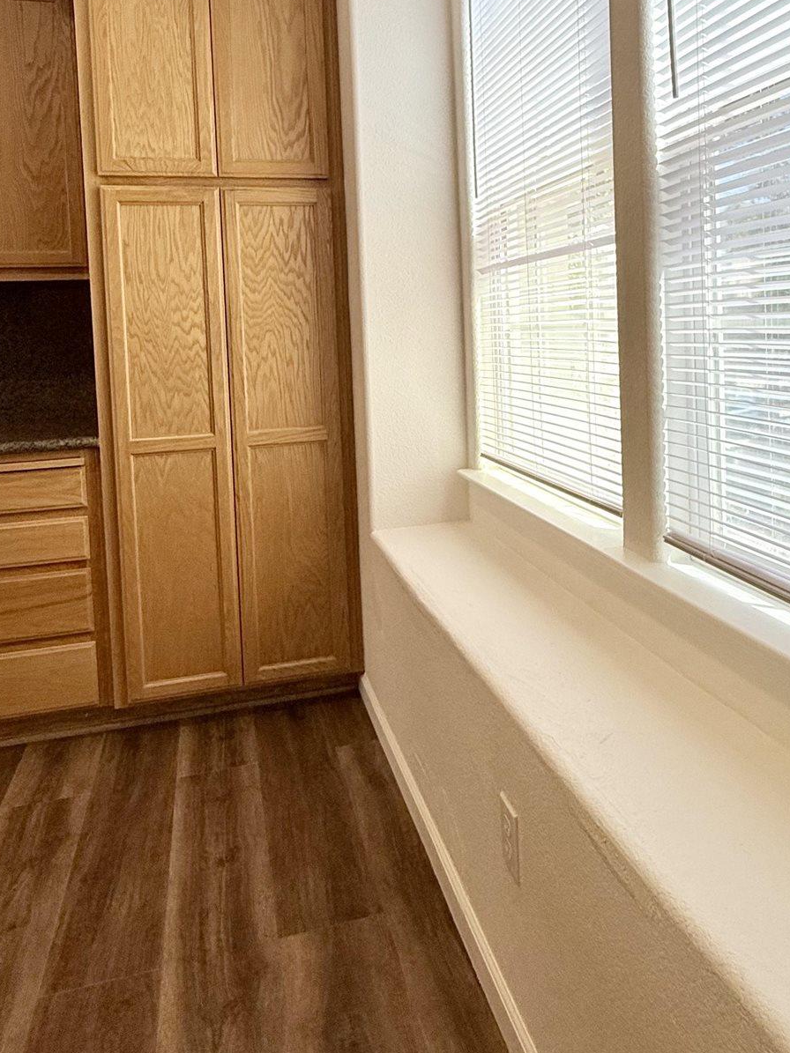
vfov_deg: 64.0
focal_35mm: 27
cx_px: 445
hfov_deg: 51.2
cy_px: 367
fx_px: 822
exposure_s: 1/151
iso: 50
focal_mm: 2.22
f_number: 2.2
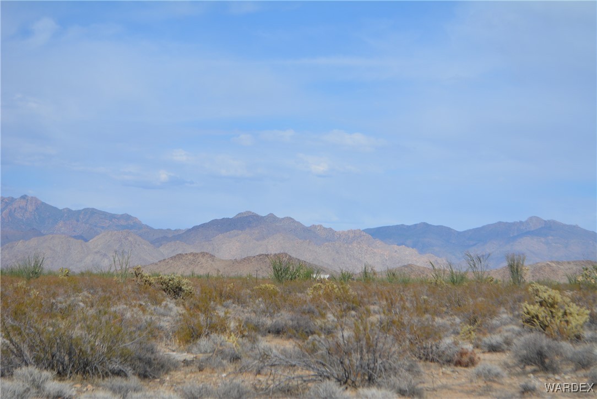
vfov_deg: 16.6
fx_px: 1369
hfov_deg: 24.6
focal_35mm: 82
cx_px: 298
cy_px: 200
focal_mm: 55
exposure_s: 1/2000
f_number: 7.1
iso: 400
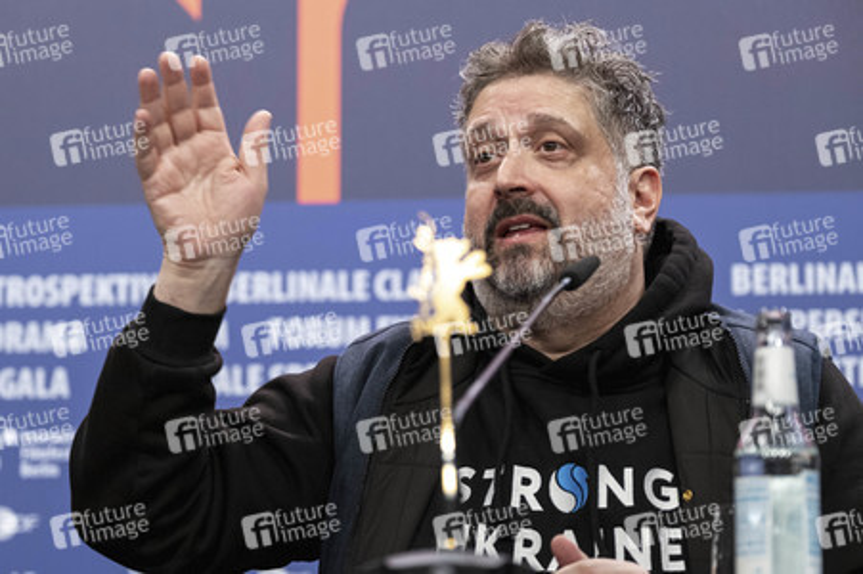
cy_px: 287
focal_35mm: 112
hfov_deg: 18.3
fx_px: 2683
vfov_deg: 12.2
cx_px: 432
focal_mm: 74.4
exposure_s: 1/240
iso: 1600
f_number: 2.8
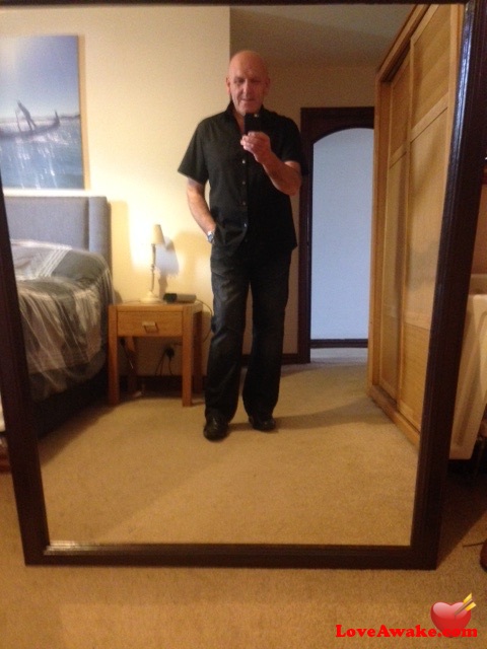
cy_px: 324
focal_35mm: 33
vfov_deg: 55.4
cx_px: 244
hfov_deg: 42.9
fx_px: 619
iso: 400
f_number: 2.4
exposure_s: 1/15
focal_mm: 4.12
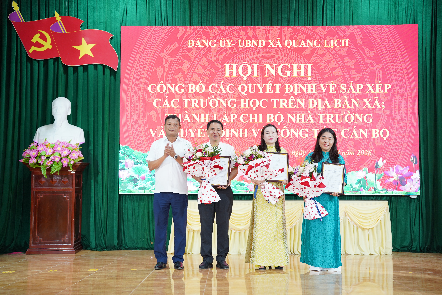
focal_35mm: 49
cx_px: 221
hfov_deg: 40.6
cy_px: 148
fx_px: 598
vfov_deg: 27.7
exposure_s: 1/50
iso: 500
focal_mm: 48.7
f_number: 2.8
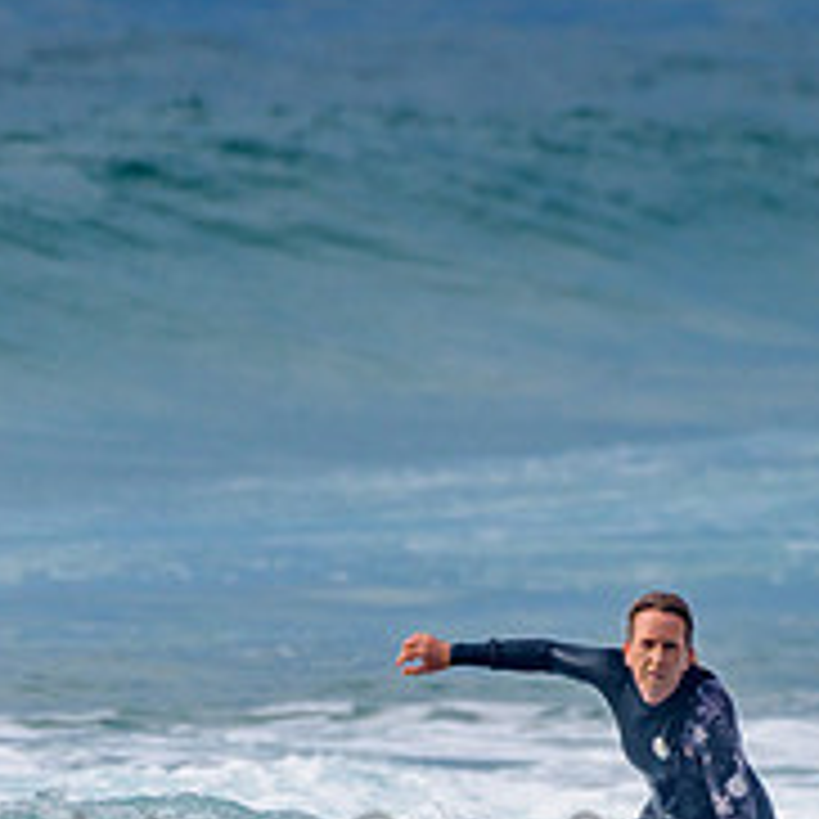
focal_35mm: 1658
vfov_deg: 1.1
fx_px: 44381
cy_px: 883
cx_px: 691
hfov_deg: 1.1
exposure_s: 1/2000
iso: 180
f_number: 5.6
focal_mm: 500
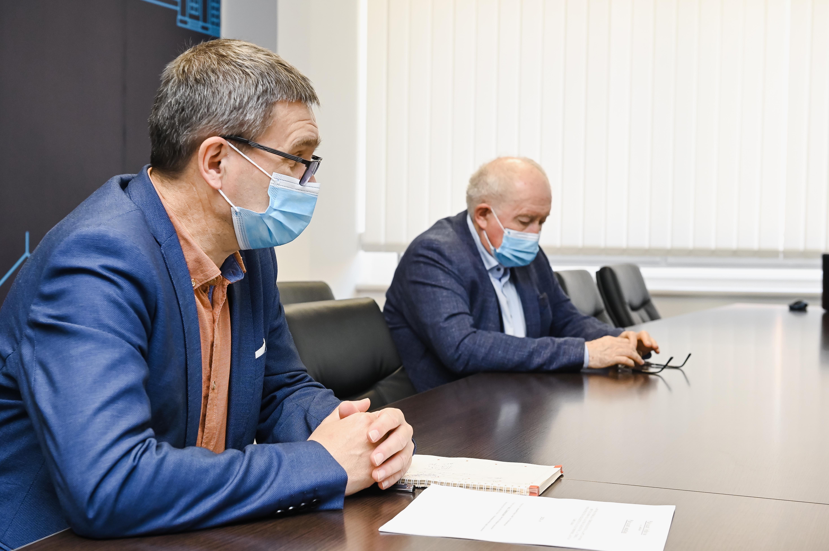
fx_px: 1151
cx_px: 414
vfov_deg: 27.0
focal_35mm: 50
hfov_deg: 39.6
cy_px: 276
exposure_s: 1/200
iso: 2000
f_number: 5.6
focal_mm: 50
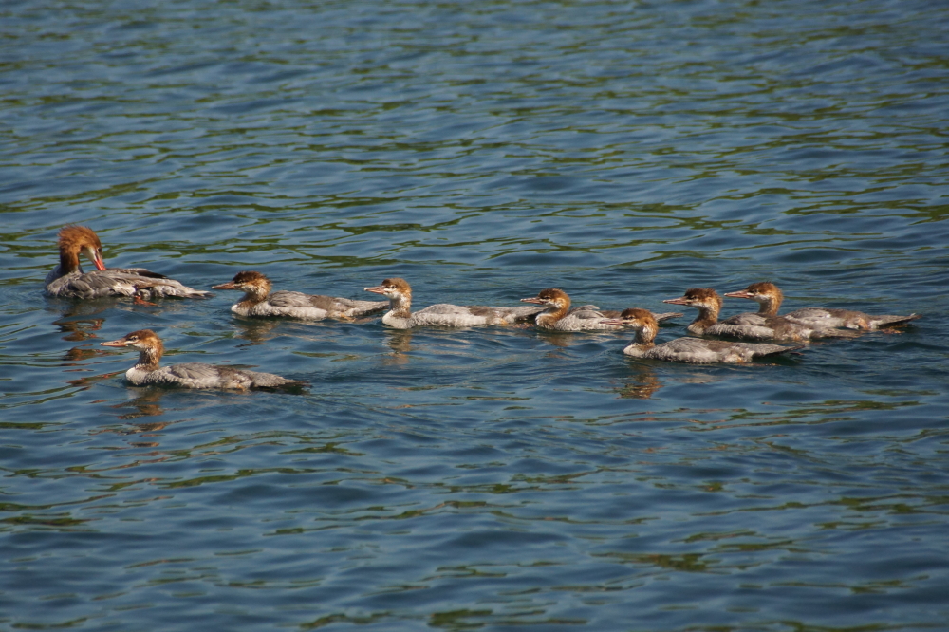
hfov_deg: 5.5
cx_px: 474
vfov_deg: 3.7
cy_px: 316
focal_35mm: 375
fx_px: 9882
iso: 400
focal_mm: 250
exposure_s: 1/400
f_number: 6.3
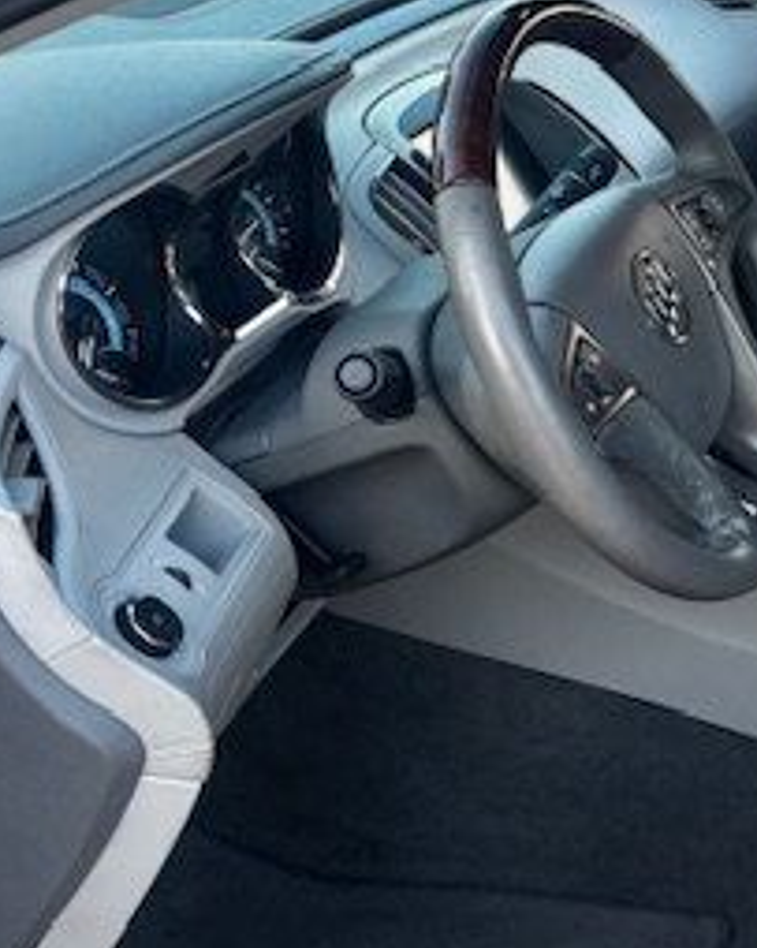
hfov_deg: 21.9
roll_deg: -0.5
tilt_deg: -21.9
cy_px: 336
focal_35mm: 64
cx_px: 932
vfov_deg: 29.4
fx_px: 1793
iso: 64
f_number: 1.6
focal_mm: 5.96
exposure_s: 1/121
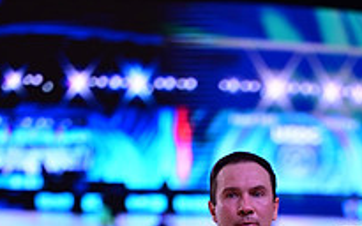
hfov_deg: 6.1
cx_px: 328
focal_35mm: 345
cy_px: 461
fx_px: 3403
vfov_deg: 3.8
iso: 1600
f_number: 2.8
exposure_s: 1/640
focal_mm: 120
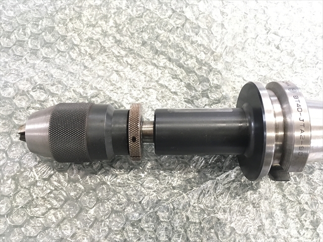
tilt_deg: -75.6
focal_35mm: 29
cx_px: 162
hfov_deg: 61.7
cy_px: 121
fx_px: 271
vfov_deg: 48.2
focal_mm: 4.15
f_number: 2.2
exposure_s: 1/30
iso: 160
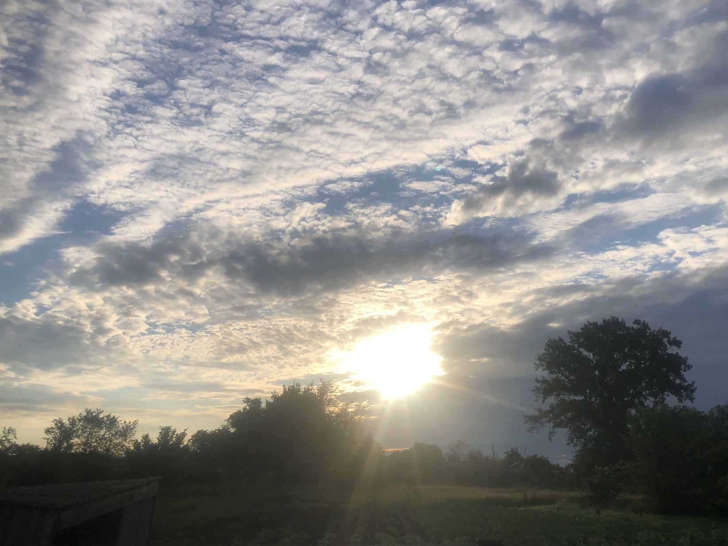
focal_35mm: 34
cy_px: 279
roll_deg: -0.9
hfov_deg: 53.7
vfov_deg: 41.8
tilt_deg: +15.5
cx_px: 421
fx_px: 715
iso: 20
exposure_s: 1/3690
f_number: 1.8
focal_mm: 3.99
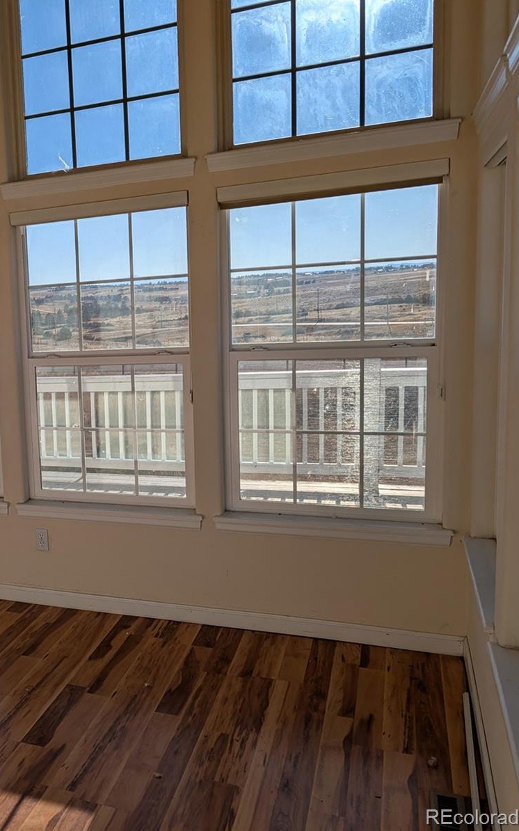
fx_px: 770
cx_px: -16
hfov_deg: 33.6
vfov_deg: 56.7
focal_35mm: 34
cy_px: 414
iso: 21
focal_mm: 6.9
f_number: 1.68
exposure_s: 1/1727
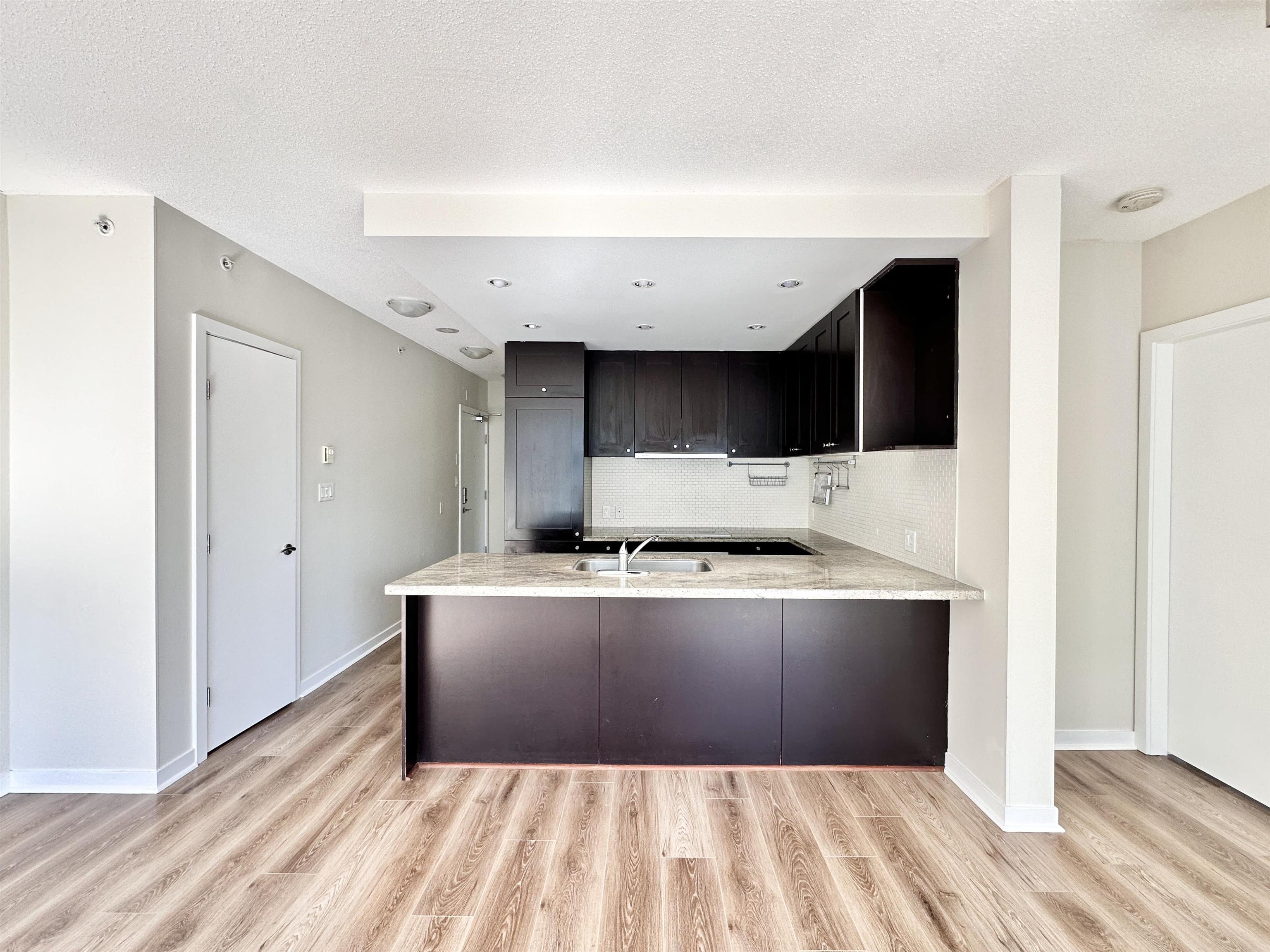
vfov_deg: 85.7
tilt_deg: -0.6
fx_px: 514
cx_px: 635
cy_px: 476
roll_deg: -0.1
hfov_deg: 102.1
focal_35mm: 14
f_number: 2.2
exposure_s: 1/99
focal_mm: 2.22
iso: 64
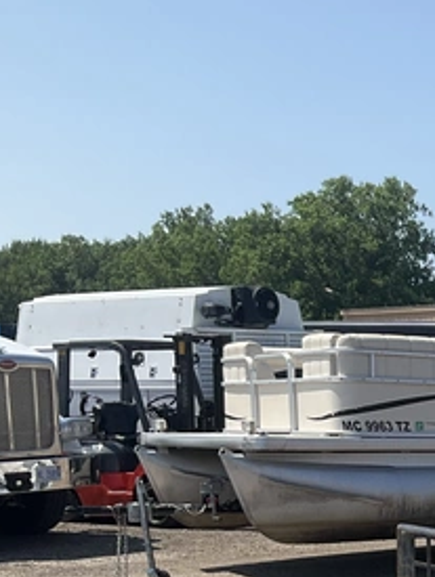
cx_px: 670
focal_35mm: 79
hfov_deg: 16.8
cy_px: 580
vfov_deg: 23.6
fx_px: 1321
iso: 25
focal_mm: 3
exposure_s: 1/1534
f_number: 1.8
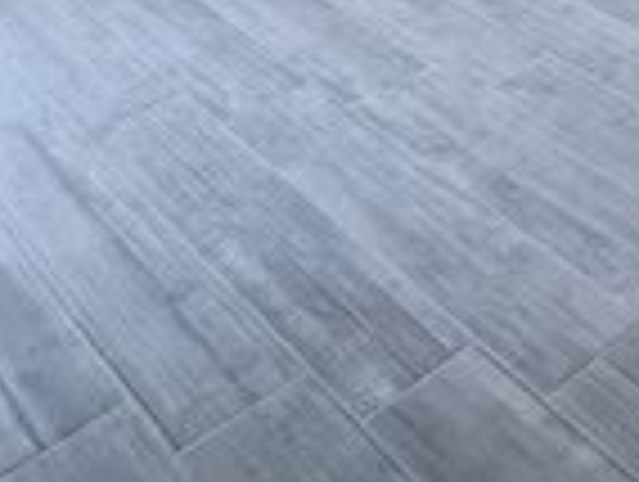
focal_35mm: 61
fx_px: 1128
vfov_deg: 16.5
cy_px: -545
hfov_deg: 29.8
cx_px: 619
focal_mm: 1.57
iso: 200
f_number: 1.8
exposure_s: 1/60
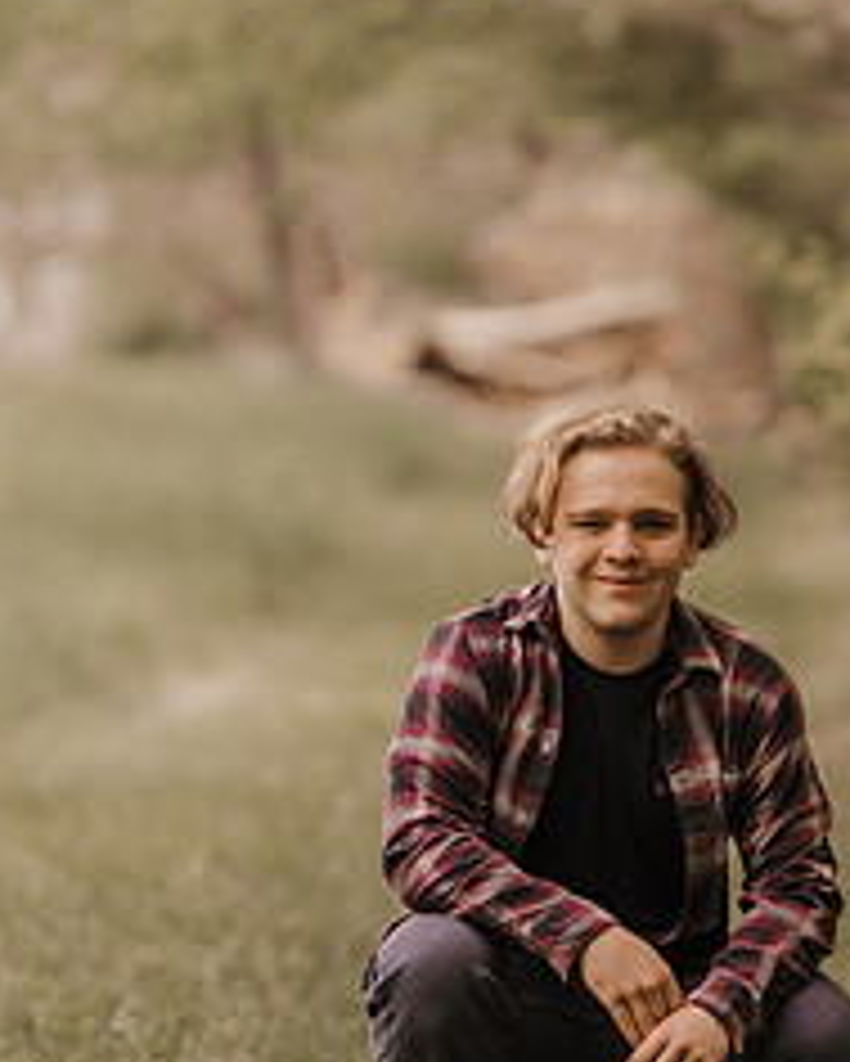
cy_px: 842
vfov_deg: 8.5
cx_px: 553
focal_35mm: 227
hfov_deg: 6.8
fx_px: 7134
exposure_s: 1/1600
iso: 125
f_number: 1.6
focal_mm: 85
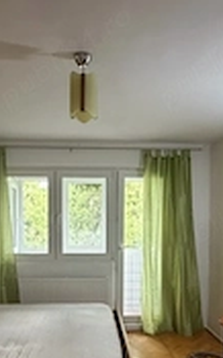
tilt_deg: -2.8
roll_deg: +0.1
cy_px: 241
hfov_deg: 37.2
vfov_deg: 55.5
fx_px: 331
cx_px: 106
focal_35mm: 34
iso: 640
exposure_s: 1/50
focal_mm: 2.22
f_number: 2.2
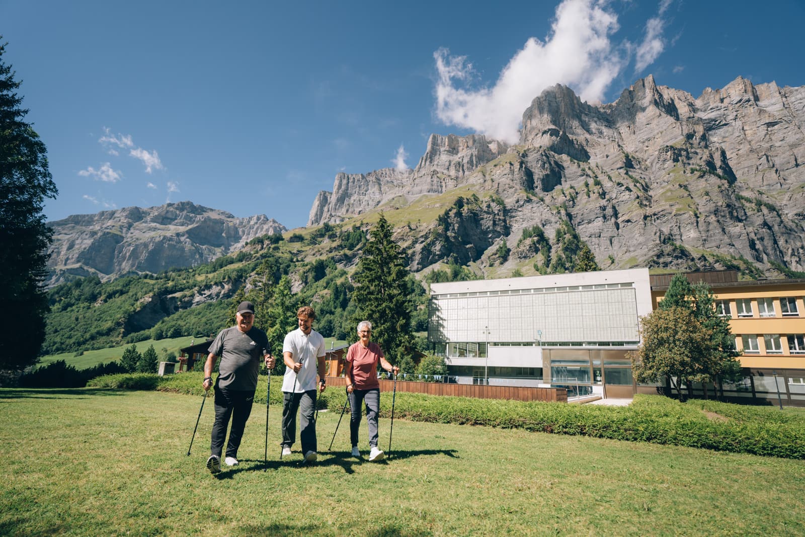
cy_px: 268
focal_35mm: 18
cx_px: 402
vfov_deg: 67.4
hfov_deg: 90.0
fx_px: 403
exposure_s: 1/2000
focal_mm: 18
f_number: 3.2
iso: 200
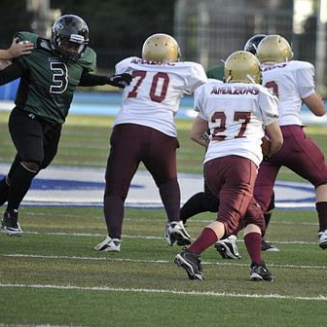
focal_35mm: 586
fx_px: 6263
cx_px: 234
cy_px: 140
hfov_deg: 3.0
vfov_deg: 3.0
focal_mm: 400
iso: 1000
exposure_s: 1/1000
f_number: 6.3
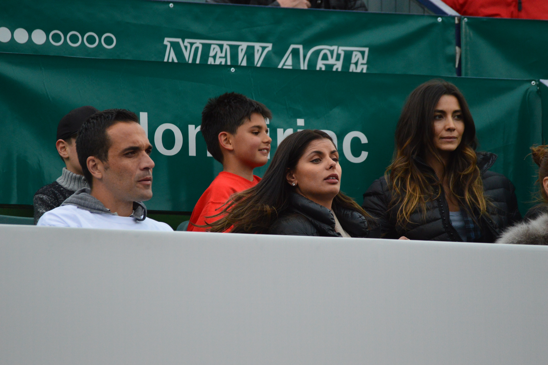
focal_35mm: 360
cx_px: 274
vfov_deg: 3.8
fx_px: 5475
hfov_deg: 5.7
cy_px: 182
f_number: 5.3
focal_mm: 240
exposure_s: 1/1250
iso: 1600
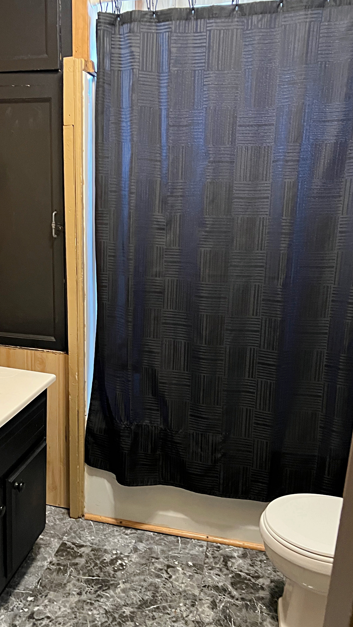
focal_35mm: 31
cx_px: 115
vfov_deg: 62.5
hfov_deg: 37.3
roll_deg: +0.0
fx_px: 516
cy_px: 341
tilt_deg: -17.1
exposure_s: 1/40
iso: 640
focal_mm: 5.7
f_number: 1.5
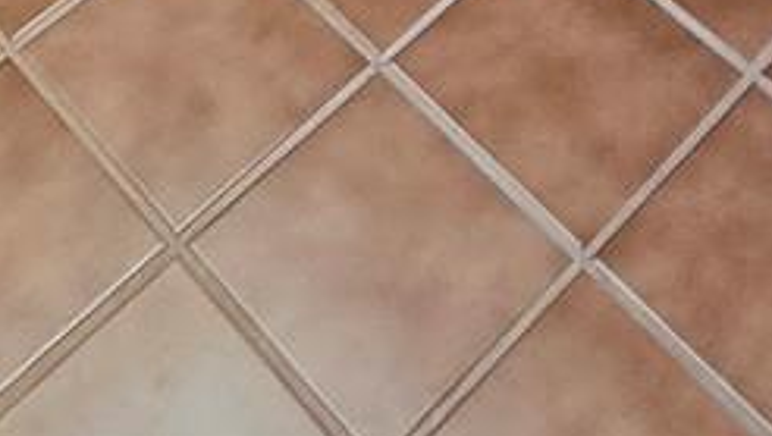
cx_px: 245
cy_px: -1424
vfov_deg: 7.5
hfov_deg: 23.0
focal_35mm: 92
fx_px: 1885
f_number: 2.2
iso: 250
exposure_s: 1/60
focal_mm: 2.2
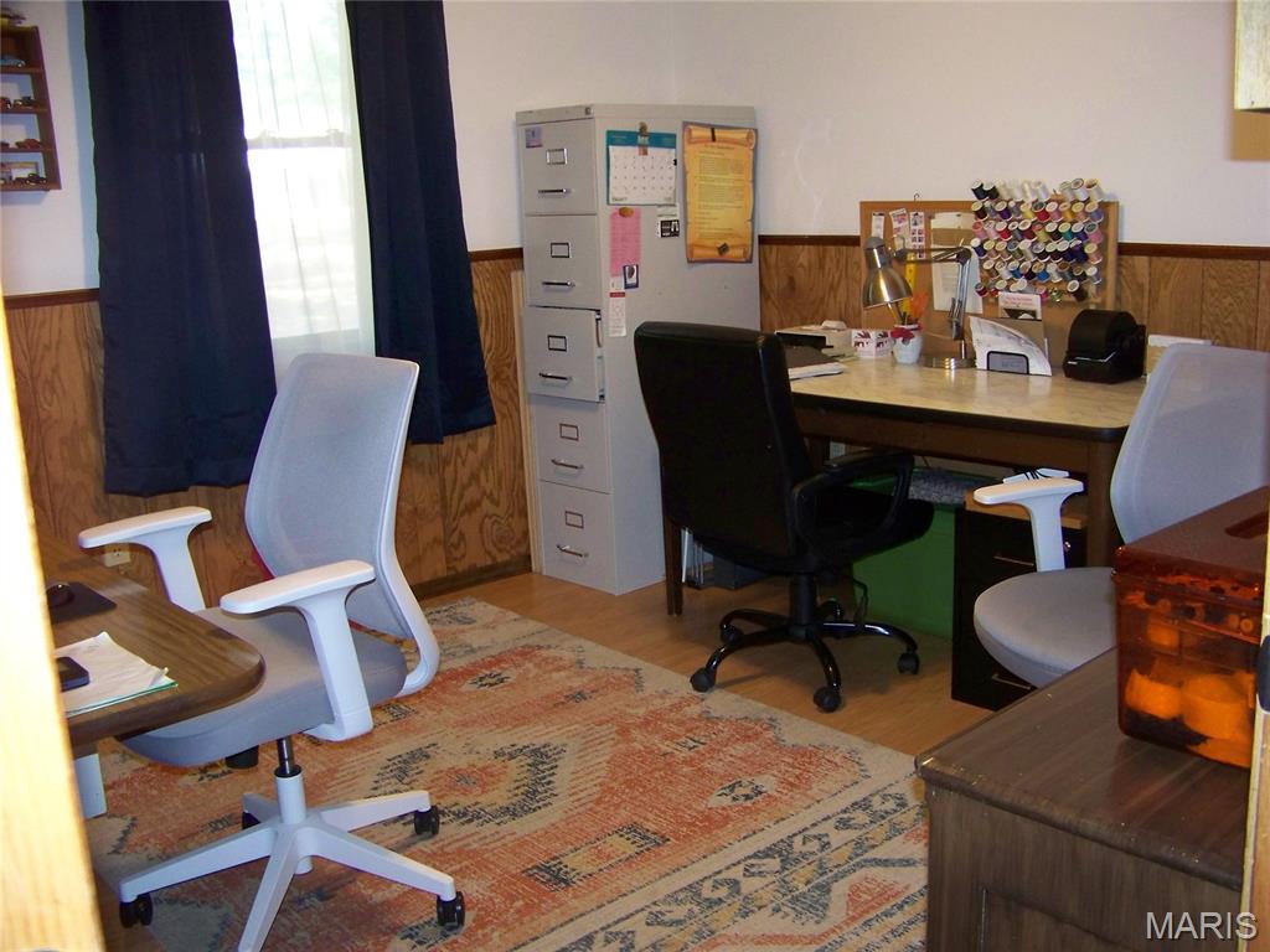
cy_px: 476
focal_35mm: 36
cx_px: 635
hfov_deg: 51.4
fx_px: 1321
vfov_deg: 39.7
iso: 200
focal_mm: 5.85
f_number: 2.8
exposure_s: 1/30
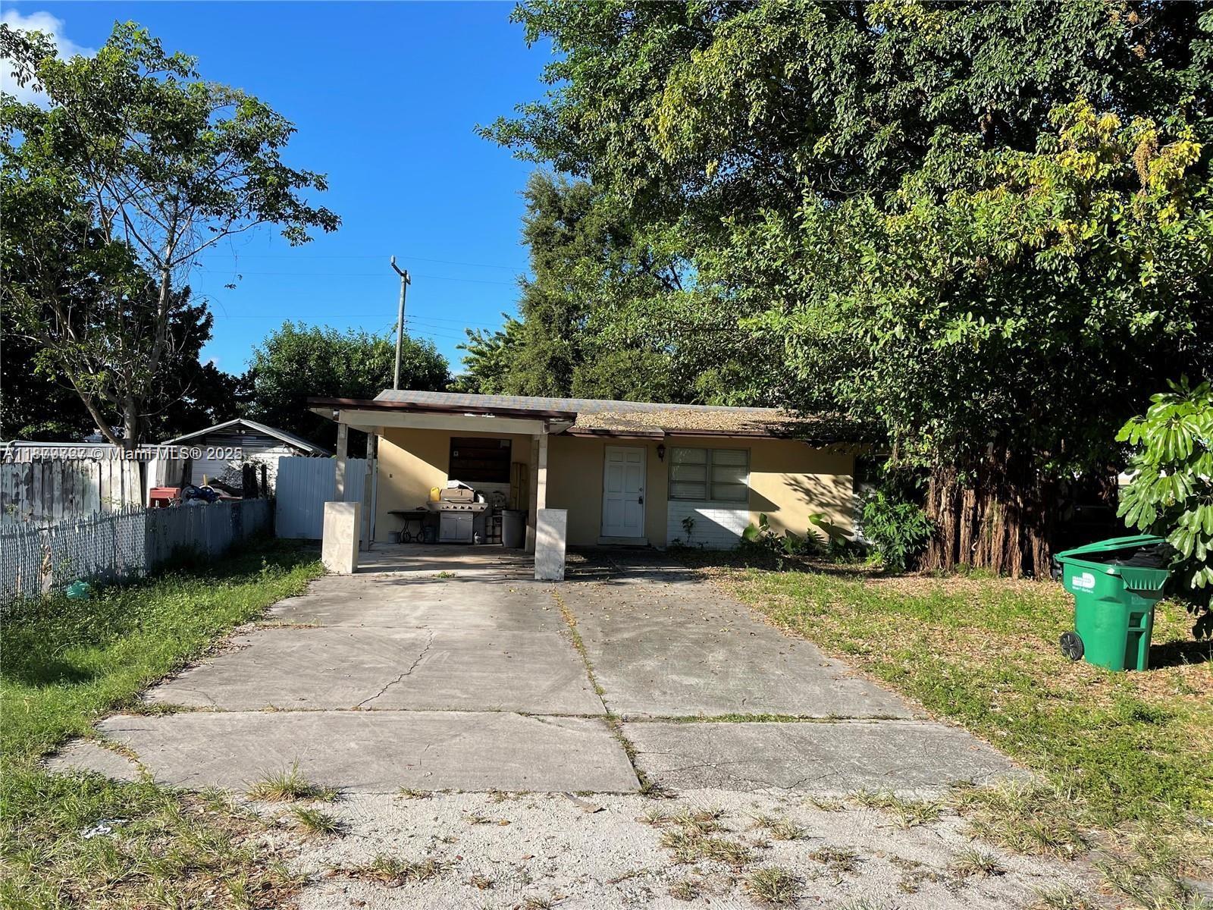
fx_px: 911
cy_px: 455
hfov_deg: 67.3
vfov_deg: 53.1
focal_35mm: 26
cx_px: 606
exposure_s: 1/1916
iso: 32
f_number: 1.6
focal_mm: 4.2
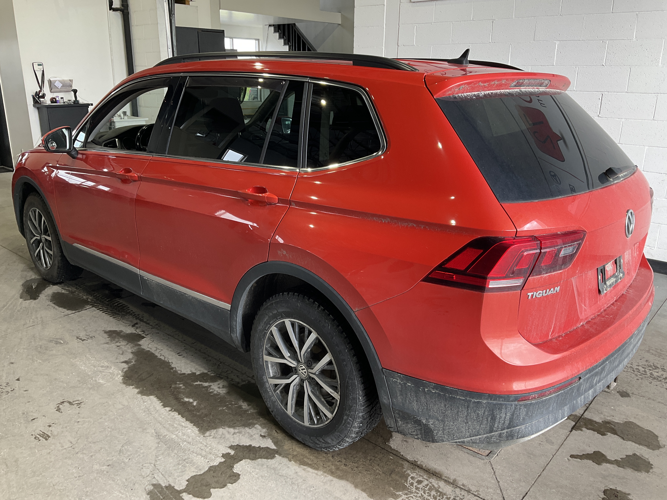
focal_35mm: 29
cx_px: 334
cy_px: 250
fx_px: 559
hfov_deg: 61.7
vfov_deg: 48.2
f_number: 1.8
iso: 40
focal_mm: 3
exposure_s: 1/122
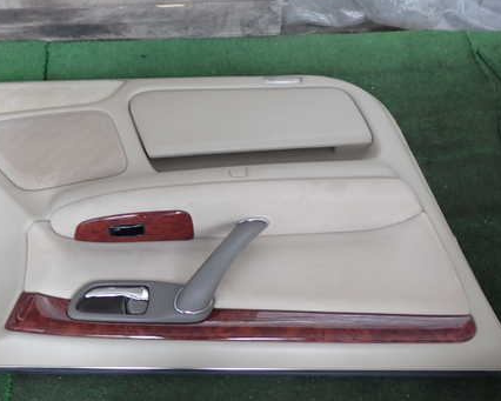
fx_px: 653
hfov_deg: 41.7
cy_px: 215
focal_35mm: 44
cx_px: 188
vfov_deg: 34.1
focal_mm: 5.79
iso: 200
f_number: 2.4
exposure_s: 1/40
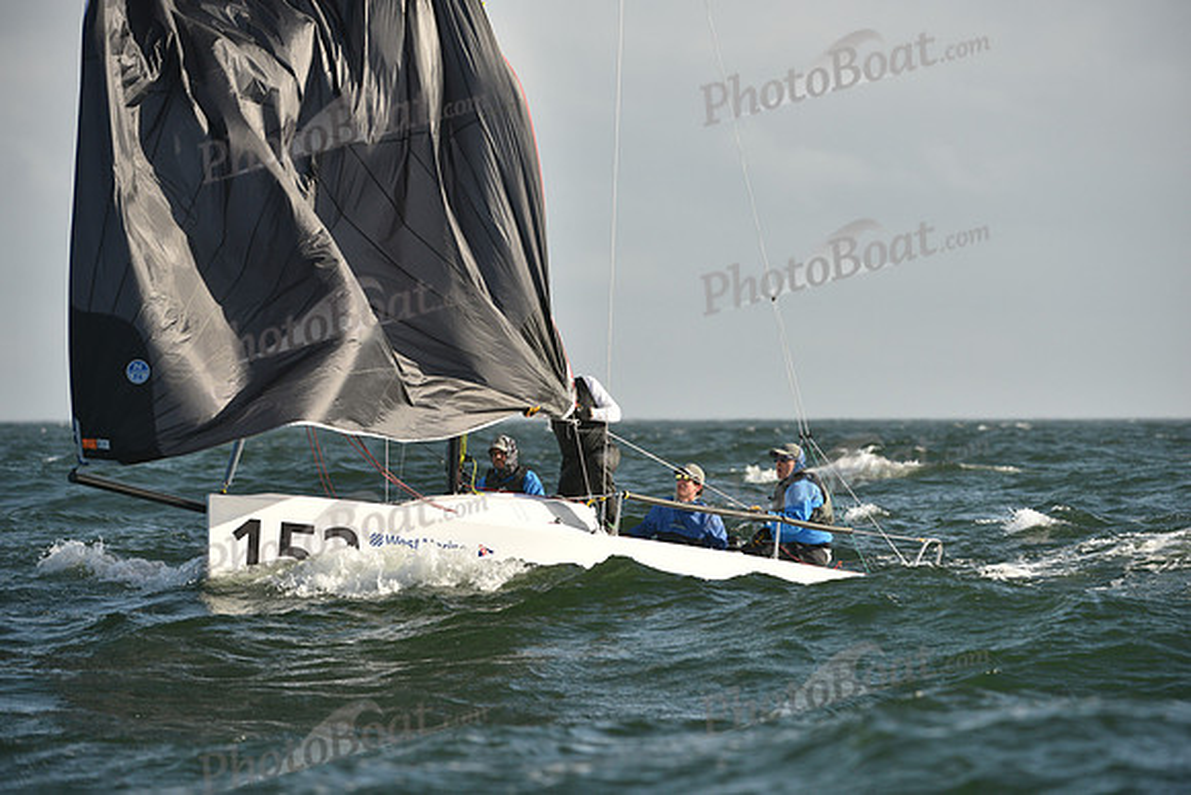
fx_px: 8934
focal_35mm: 270
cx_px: 596
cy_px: 398
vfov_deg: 5.1
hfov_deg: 7.6
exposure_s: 1/1600
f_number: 6.3
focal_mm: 270
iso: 320
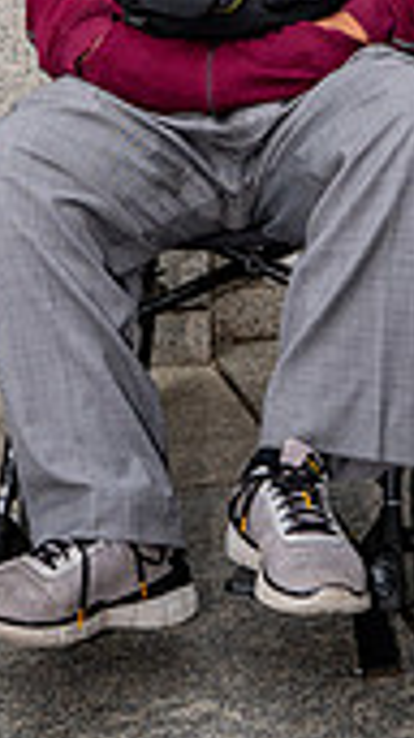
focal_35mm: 73
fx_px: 1427
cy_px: -17
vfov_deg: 27.2
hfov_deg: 16.5
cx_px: 175
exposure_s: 1/640
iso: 800
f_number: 8
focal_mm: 26.5
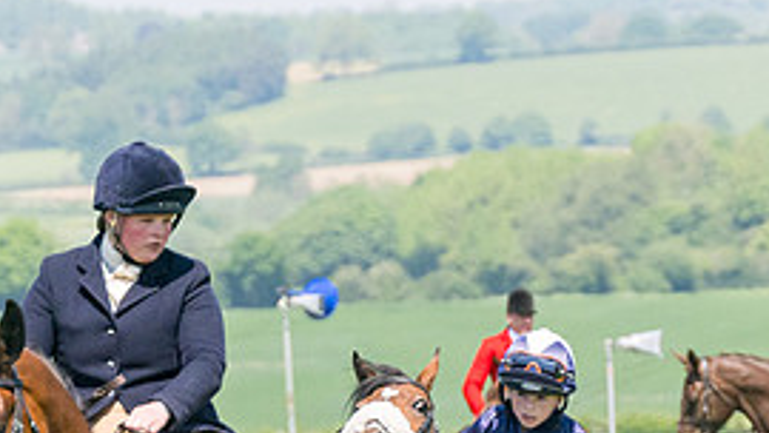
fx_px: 10401
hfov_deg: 4.2
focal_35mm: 510
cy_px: 653
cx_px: 464
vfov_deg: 2.4
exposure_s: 1/6400
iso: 400
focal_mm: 120
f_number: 4
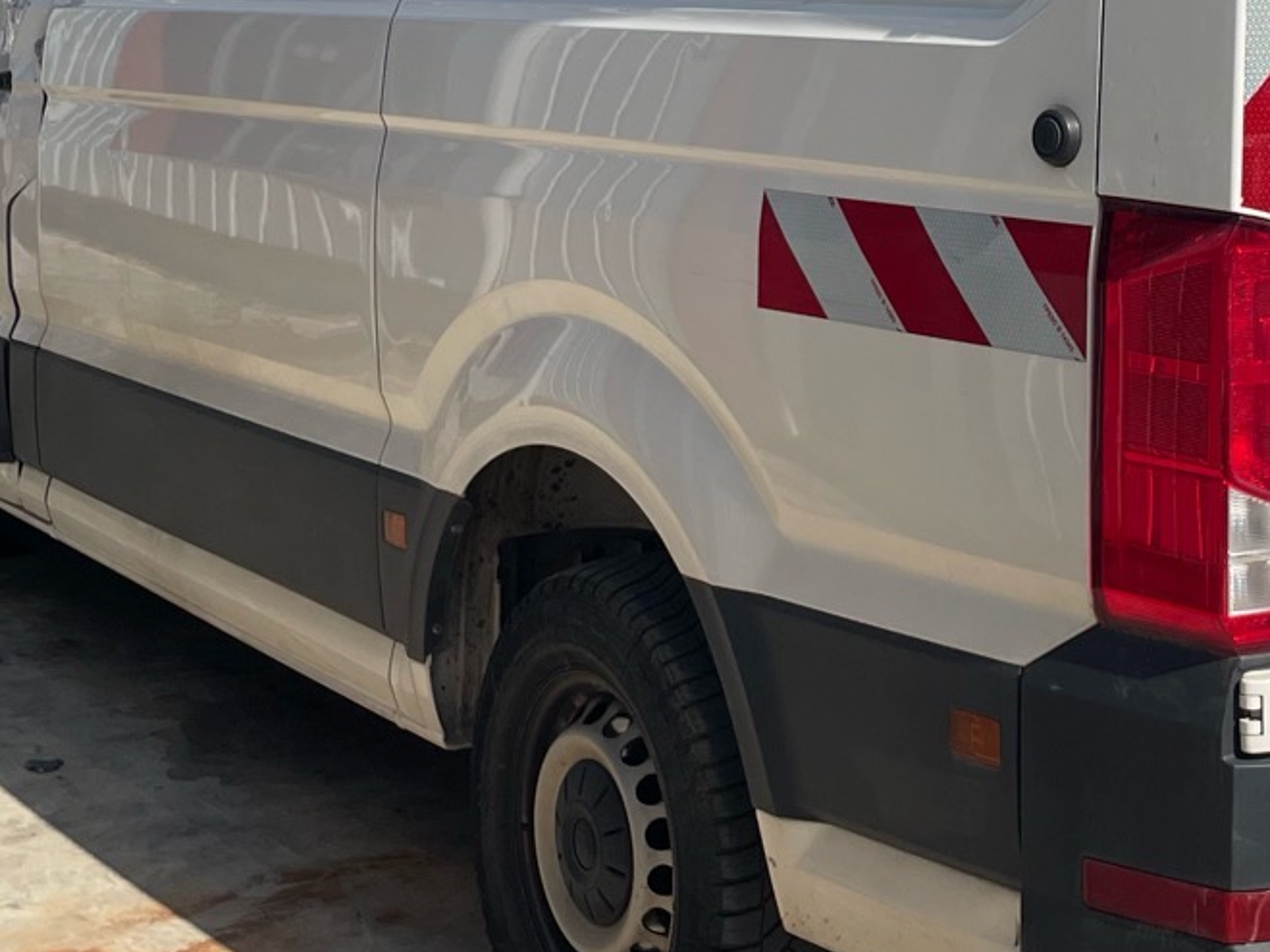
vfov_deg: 20.0
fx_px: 2604
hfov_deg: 26.7
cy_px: -40
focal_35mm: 71
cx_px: 1087
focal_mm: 4.2
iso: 32
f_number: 1.6
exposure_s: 1/5814
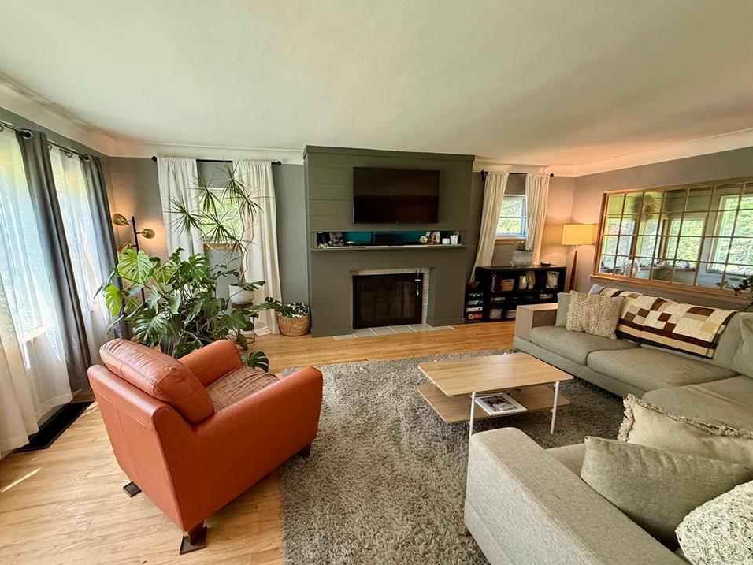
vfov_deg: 81.7
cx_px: 352
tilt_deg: -10.5
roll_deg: +0.3
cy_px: 291
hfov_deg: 98.0
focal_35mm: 15
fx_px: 326
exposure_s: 1/60
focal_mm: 2.22
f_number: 2.2
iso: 500
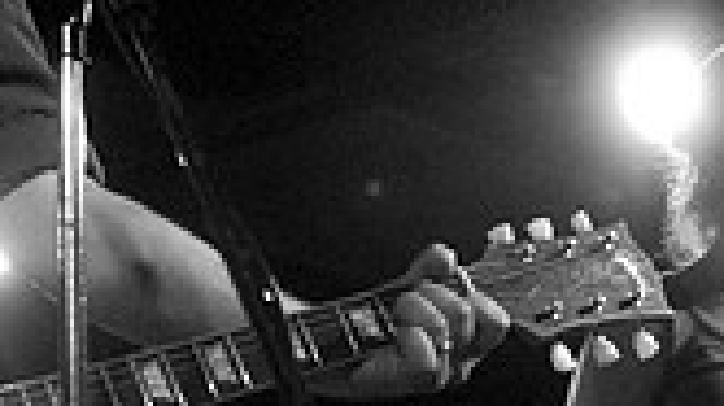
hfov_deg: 19.5
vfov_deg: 11.0
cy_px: 205
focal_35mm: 110
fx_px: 2110
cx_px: 310
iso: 800
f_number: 2.8
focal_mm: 20
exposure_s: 1/25
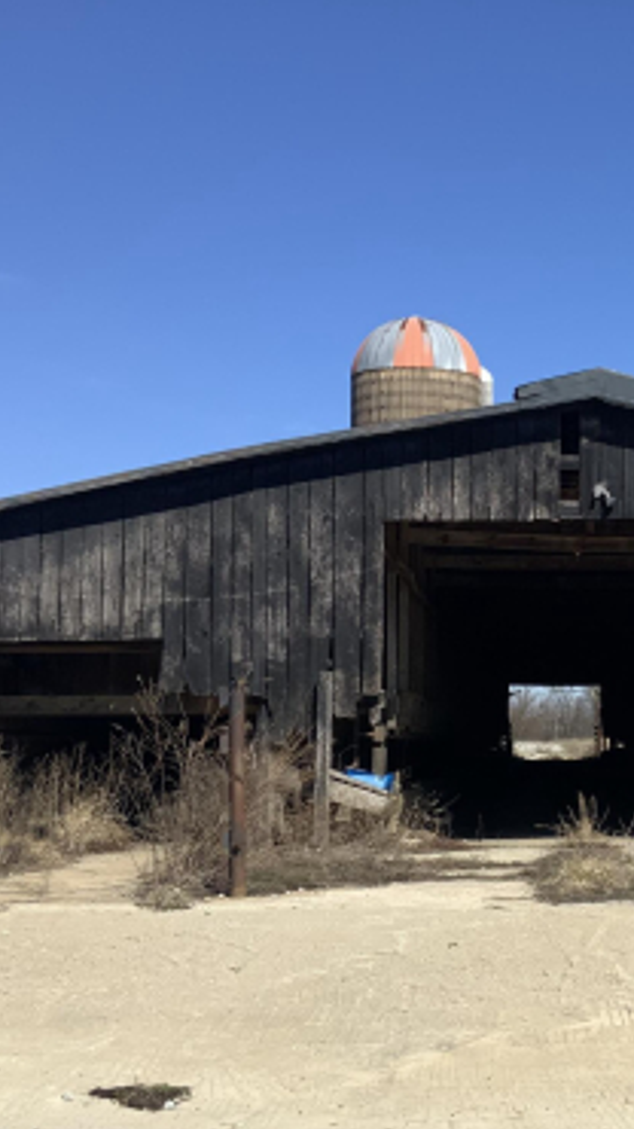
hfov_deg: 20.3
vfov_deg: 36.6
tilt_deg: +2.5
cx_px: 657
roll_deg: +0.2
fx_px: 1704
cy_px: 641
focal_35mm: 57
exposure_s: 1/2667
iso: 20
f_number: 1.8
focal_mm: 3
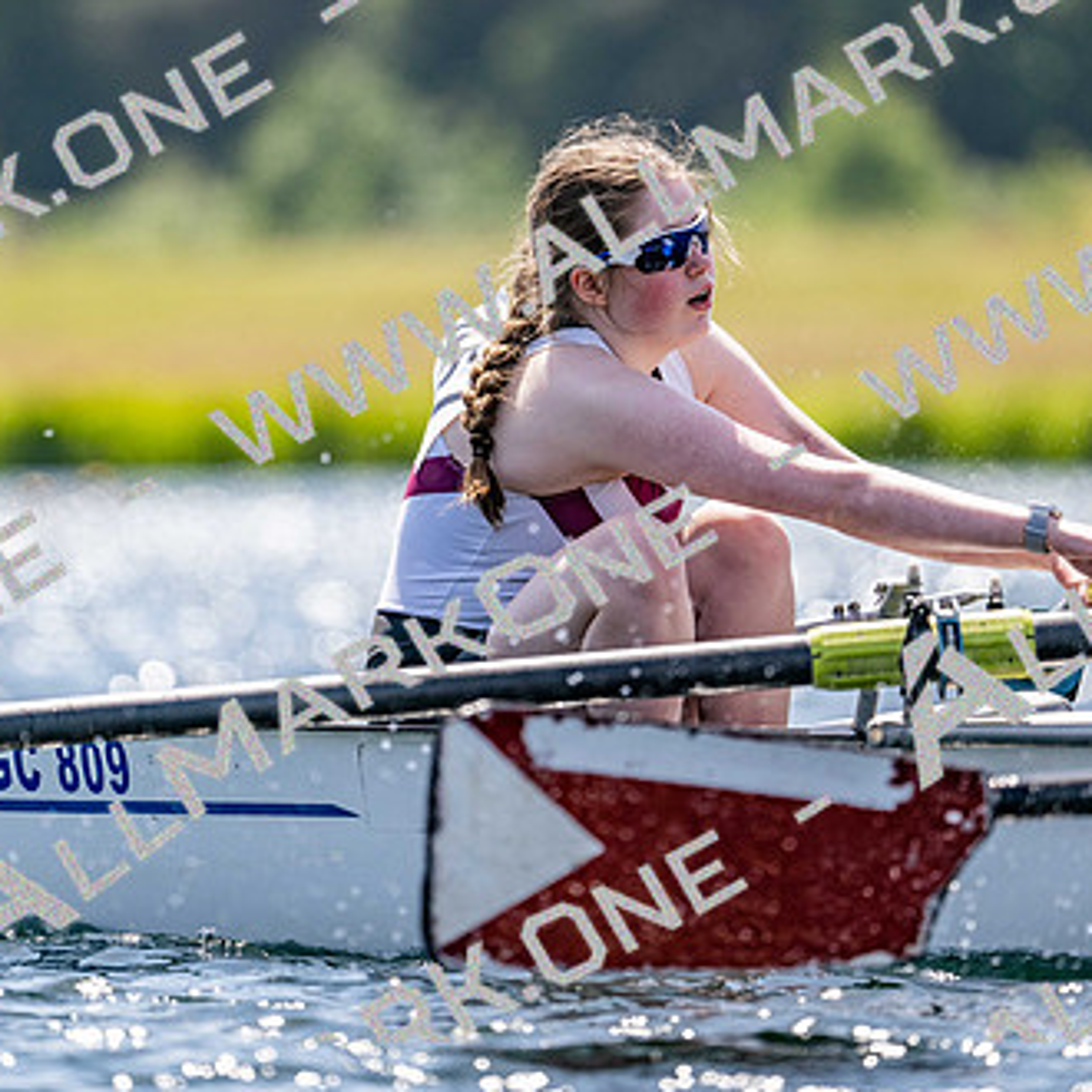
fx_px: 21343
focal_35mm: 598
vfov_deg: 2.9
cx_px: 619
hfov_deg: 2.9
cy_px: 475
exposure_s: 1/2500
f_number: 4.5
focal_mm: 400
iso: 280
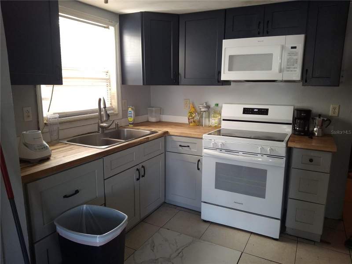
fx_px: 254
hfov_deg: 69.4
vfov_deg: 54.9
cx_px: 176
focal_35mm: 25
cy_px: 132
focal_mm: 4.69
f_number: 1.8
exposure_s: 1/60
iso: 500
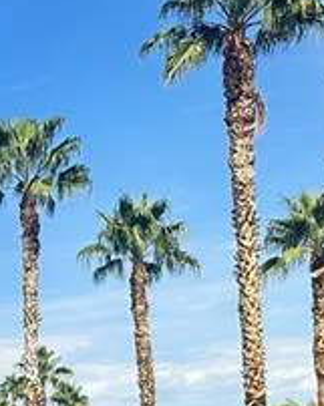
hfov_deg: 13.5
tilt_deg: +1.0
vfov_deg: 19.2
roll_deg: +2.2
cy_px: 513
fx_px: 1117
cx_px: -374
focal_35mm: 93
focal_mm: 6.86
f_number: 1.78
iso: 80
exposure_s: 1/3058
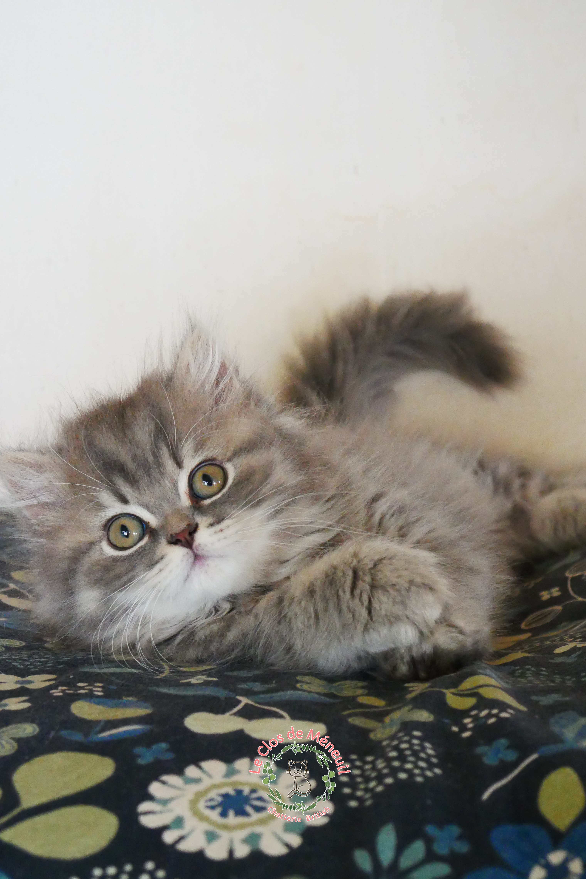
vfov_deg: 31.0
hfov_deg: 20.9
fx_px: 1587
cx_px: 295
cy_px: 442
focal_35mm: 65
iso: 3200
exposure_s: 1/160
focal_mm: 31
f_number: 5.4
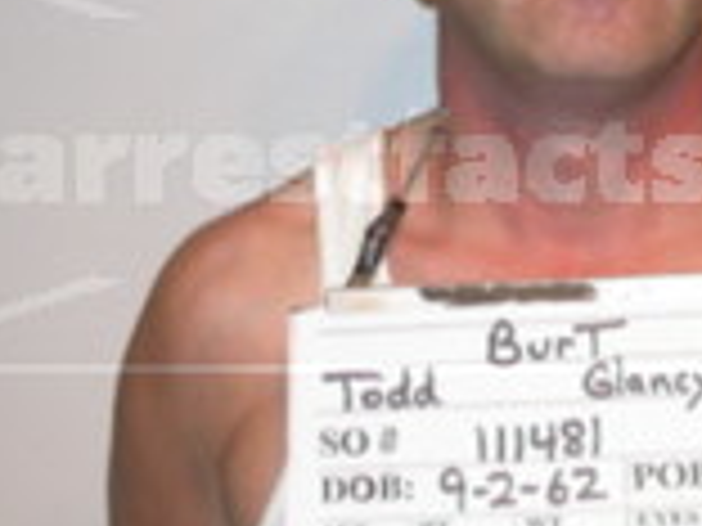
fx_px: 2515
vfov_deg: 11.9
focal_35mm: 124
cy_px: 151
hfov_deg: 15.8
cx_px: 506
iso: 100
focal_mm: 11.6
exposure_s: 1/82.3
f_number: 3
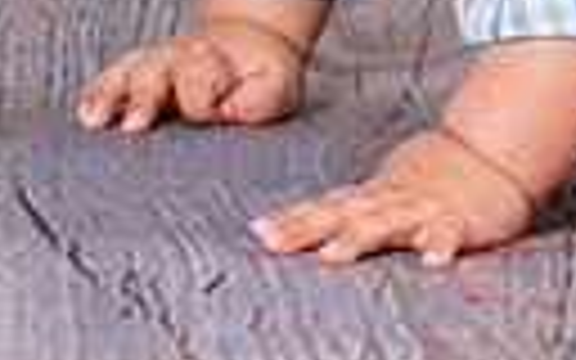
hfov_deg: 2.4
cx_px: 760
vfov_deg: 1.5
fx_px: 13783
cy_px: -461
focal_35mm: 878
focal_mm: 180
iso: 200
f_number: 5.6
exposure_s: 1/125
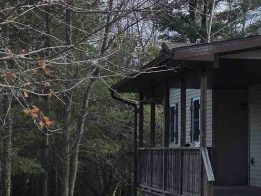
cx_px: 405
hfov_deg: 16.3
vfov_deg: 13.6
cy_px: 85
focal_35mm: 109
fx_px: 822
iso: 80
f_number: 1.8
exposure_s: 1/5129
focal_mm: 5.4
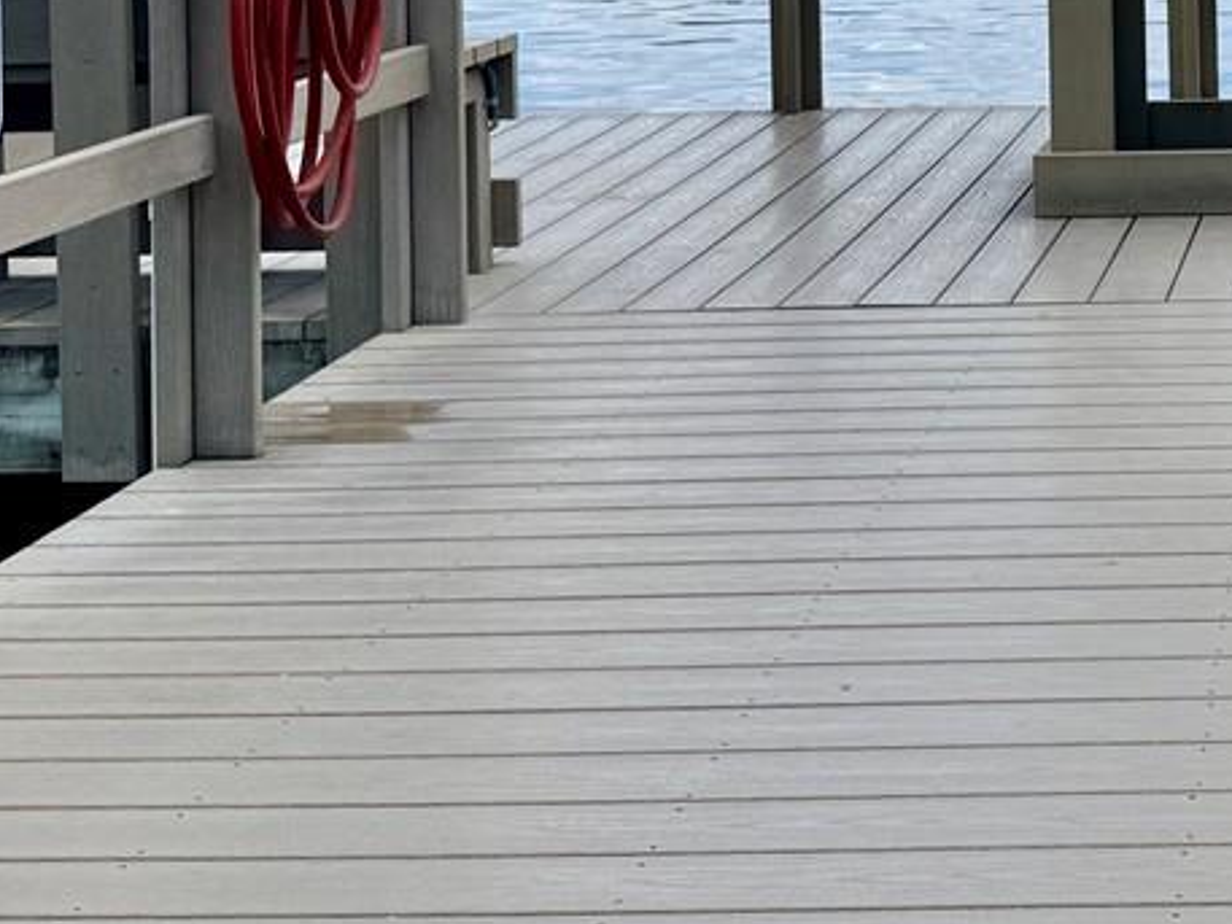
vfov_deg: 16.9
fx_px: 2990
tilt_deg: -0.9
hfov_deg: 22.2
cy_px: -167
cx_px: 1313
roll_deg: +0.7
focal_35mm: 84
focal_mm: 6.76
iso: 80
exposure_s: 1/8130
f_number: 1.78
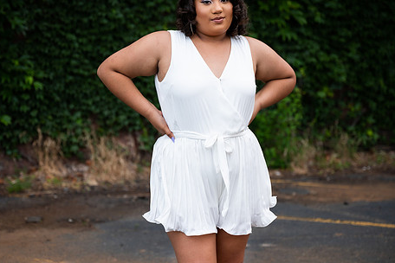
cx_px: 162
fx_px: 976
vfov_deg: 15.3
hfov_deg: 22.8
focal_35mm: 89
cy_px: 105
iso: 100
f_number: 3.2
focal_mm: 70
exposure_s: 1/200
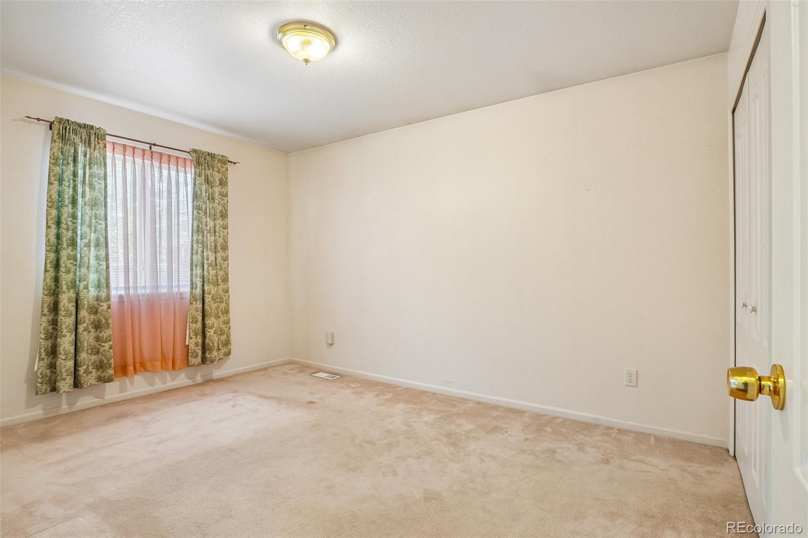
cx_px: 404
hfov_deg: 95.0
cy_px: 269
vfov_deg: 72.0
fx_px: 370
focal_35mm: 16
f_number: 8
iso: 500
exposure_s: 1/15
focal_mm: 11
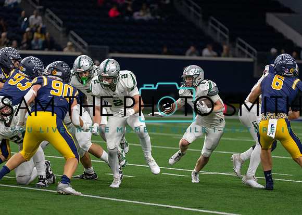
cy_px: 108
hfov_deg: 9.6
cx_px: 151
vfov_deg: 6.9
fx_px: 1797
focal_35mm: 210
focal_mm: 200
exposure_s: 1/1000
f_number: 2.8
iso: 2000
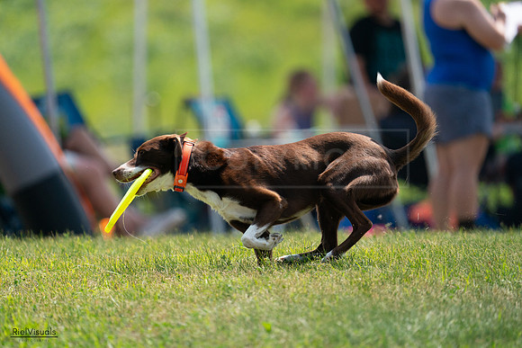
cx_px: 261
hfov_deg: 3.4
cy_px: 174
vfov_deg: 2.3
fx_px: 8702
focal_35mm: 600
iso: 1600
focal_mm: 600
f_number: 6.3
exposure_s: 1/4000
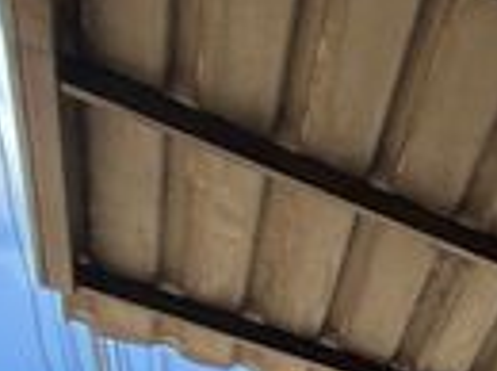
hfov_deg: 15.1
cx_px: 1199
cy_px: 822
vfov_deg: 14.9
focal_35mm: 72
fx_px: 1032
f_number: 2.2
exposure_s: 1/1050
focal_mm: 2.22
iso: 50
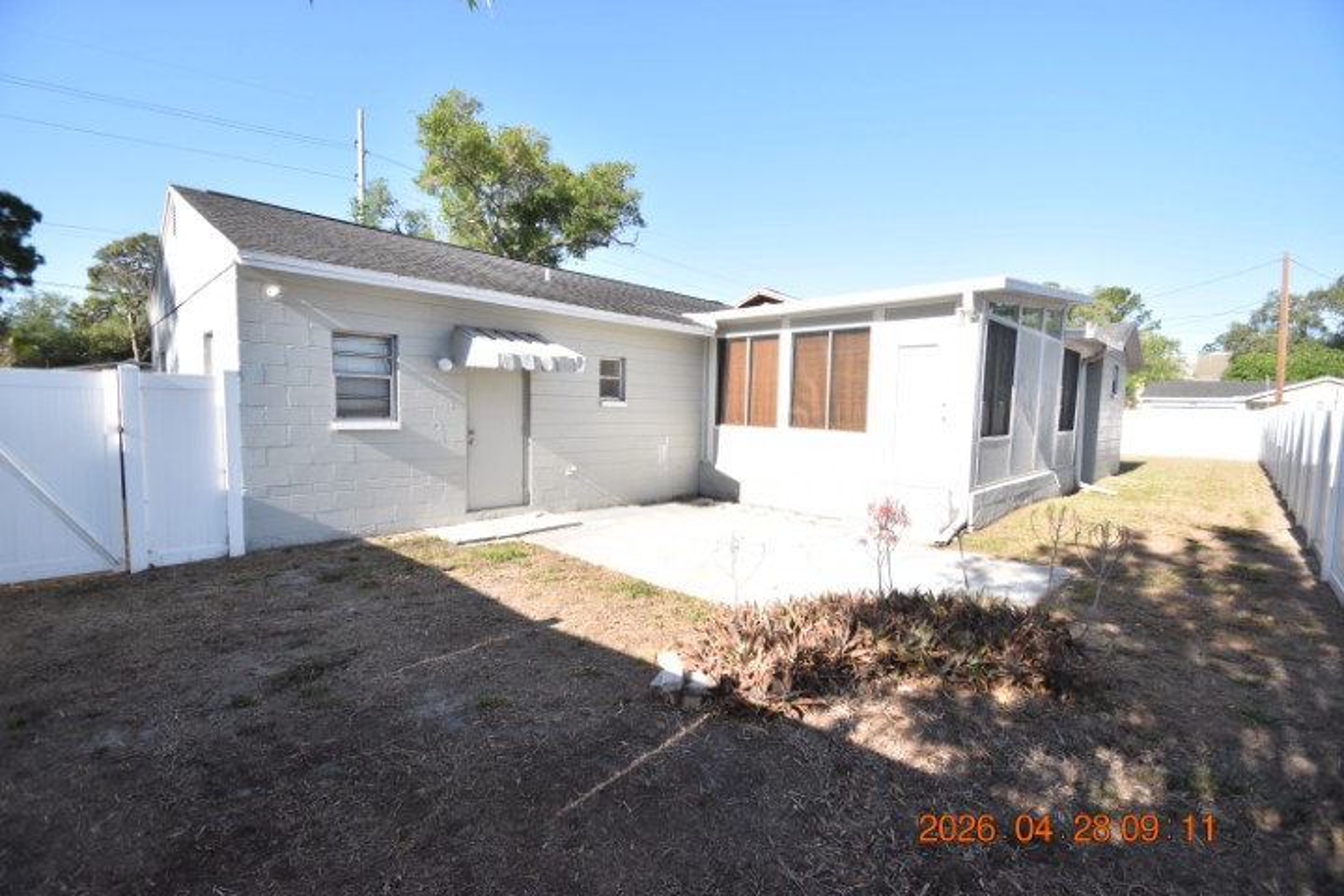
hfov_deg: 100.4
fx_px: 560
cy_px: 448
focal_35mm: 15
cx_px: 672
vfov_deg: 77.3
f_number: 3.5
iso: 800
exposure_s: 1/3000
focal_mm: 10
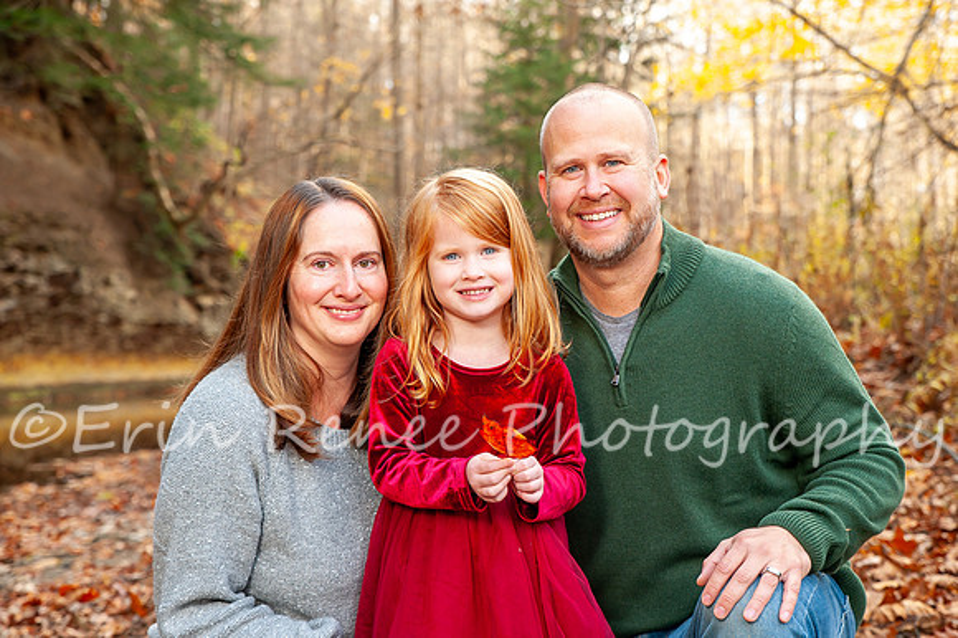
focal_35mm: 68
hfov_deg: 29.6
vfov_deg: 20.0
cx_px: 534
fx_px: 1808
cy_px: 373
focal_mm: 58
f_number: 5.6
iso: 400
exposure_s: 1/160
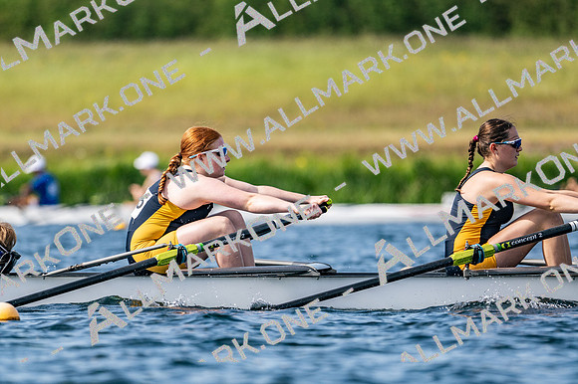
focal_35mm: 600
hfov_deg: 3.4
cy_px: 192
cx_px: 289
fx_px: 9627
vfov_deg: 2.3
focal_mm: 400
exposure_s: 1/2500
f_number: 4.5
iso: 220
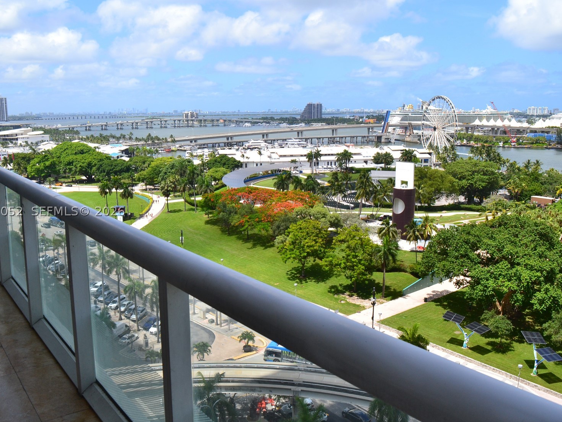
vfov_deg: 46.8
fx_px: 487
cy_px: 211
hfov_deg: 60.0
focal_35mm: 30
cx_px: 275
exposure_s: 1/500
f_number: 11
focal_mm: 18
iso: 400
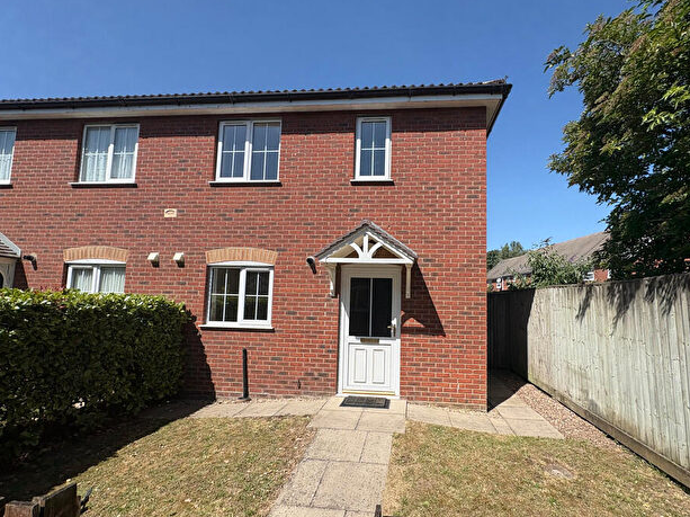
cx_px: 385
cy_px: 272
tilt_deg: +5.2
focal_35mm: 16
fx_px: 319
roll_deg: -0.3
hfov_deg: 94.1
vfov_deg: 78.0
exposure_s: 1/1927
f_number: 2.2
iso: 40
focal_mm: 2.22
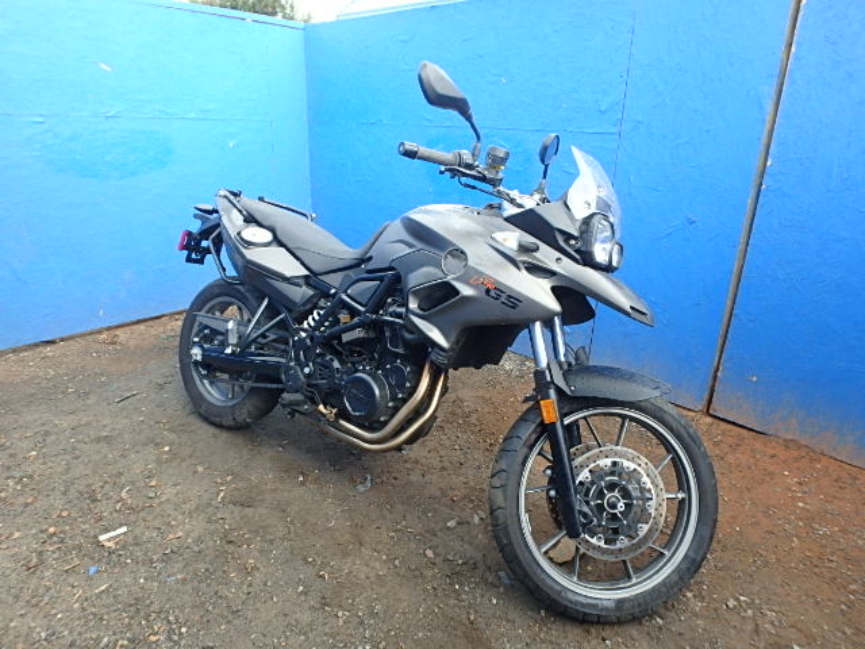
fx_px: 525
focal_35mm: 21
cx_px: 432
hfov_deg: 79.0
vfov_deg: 63.4
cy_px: 324
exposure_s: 1/60
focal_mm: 3.7
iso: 125
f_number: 3.5
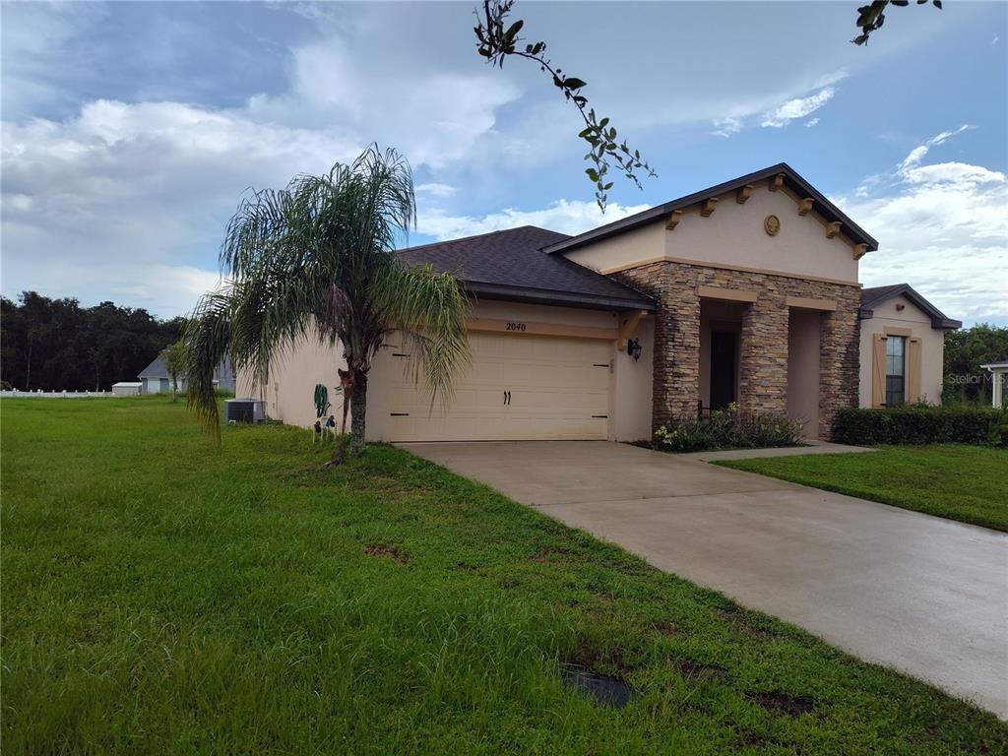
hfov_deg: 73.9
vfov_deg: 58.9
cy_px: 378
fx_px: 670
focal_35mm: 23
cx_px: 504
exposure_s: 1/1530
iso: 100
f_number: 1.8
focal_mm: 5.56
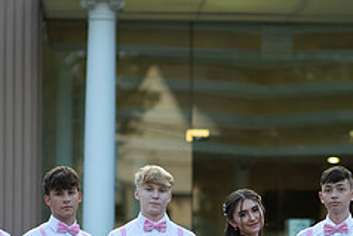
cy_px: 283
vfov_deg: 6.6
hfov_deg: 9.9
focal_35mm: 207
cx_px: 274
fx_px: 2031
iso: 250
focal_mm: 85
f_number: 2
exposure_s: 1/1000
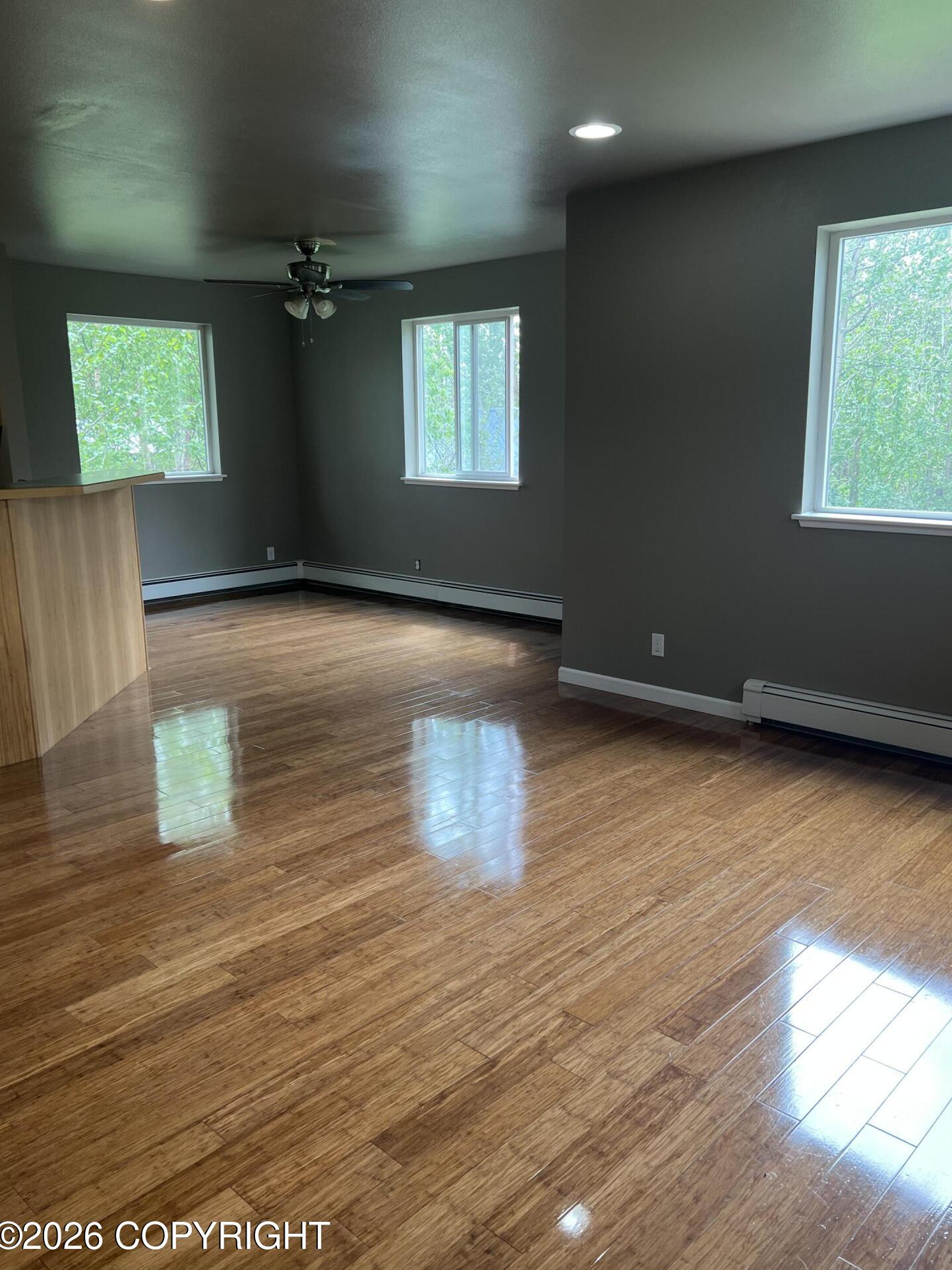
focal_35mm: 27
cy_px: 637
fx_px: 990
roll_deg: +0.8
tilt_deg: -12.6
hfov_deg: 51.3
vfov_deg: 65.3
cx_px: 485
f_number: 1.5
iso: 50
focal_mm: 5.7
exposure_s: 1/120
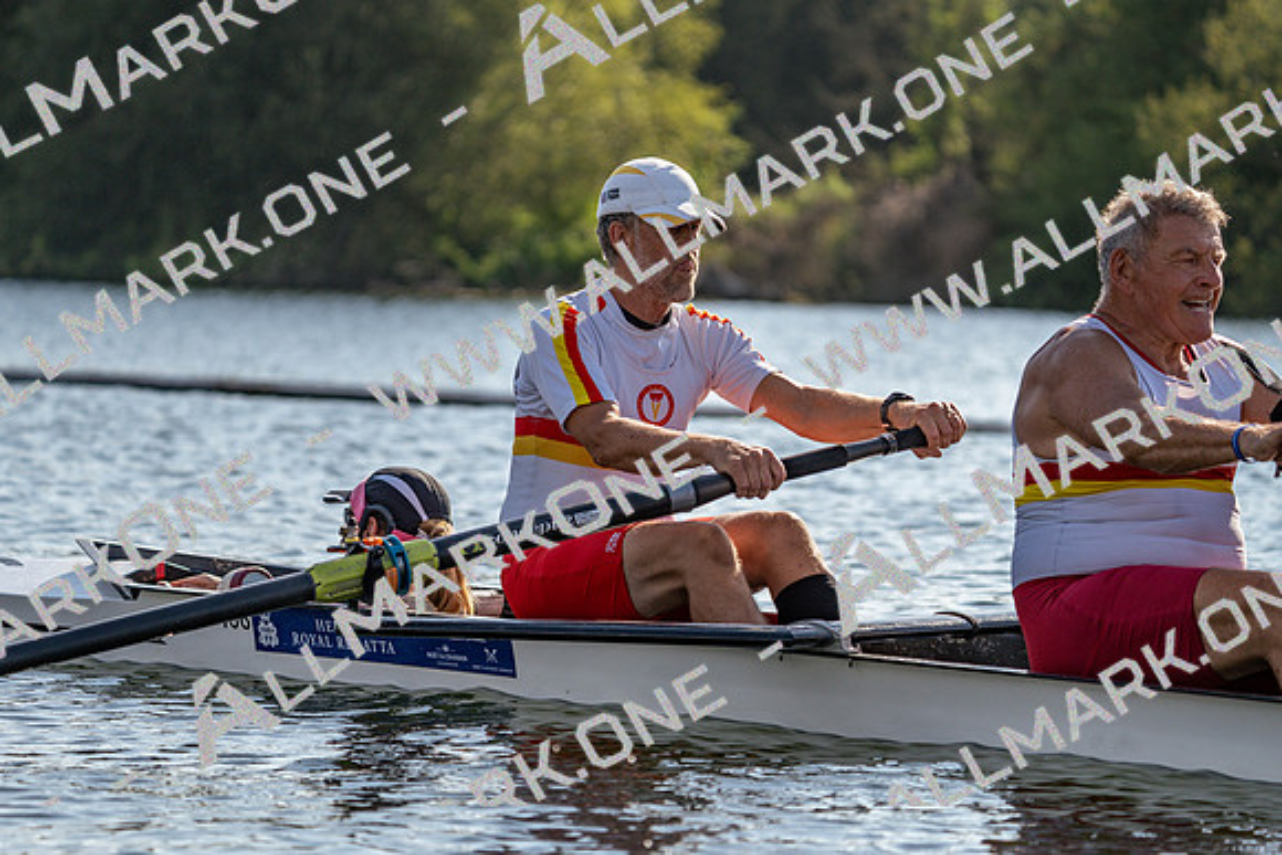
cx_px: 641
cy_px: 428
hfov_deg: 10.3
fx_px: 7124
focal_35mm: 200
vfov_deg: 6.9
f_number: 5.6
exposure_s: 1/1600
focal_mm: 200
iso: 200
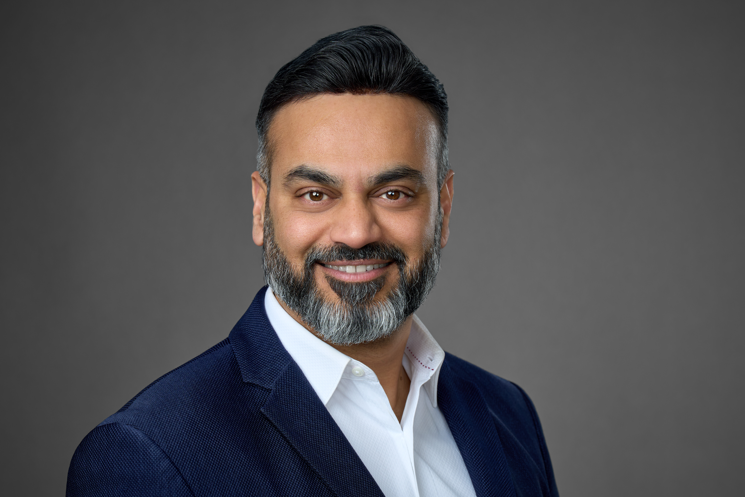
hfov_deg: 14.3
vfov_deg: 9.6
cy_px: 256
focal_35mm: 143
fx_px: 2959
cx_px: 372
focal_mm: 129
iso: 160
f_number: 7.1
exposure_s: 1/160
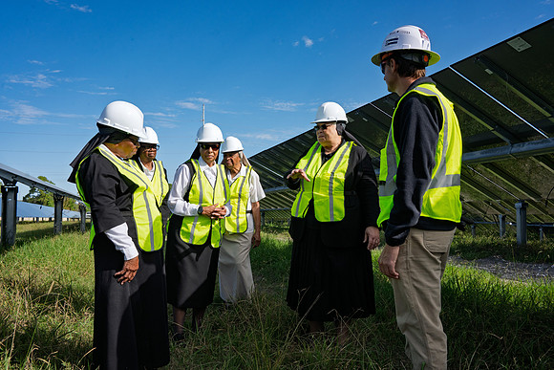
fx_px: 431
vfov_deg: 46.4
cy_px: 185
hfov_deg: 65.5
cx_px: 277
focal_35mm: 28
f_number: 10
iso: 200
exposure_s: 1/500
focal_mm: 28
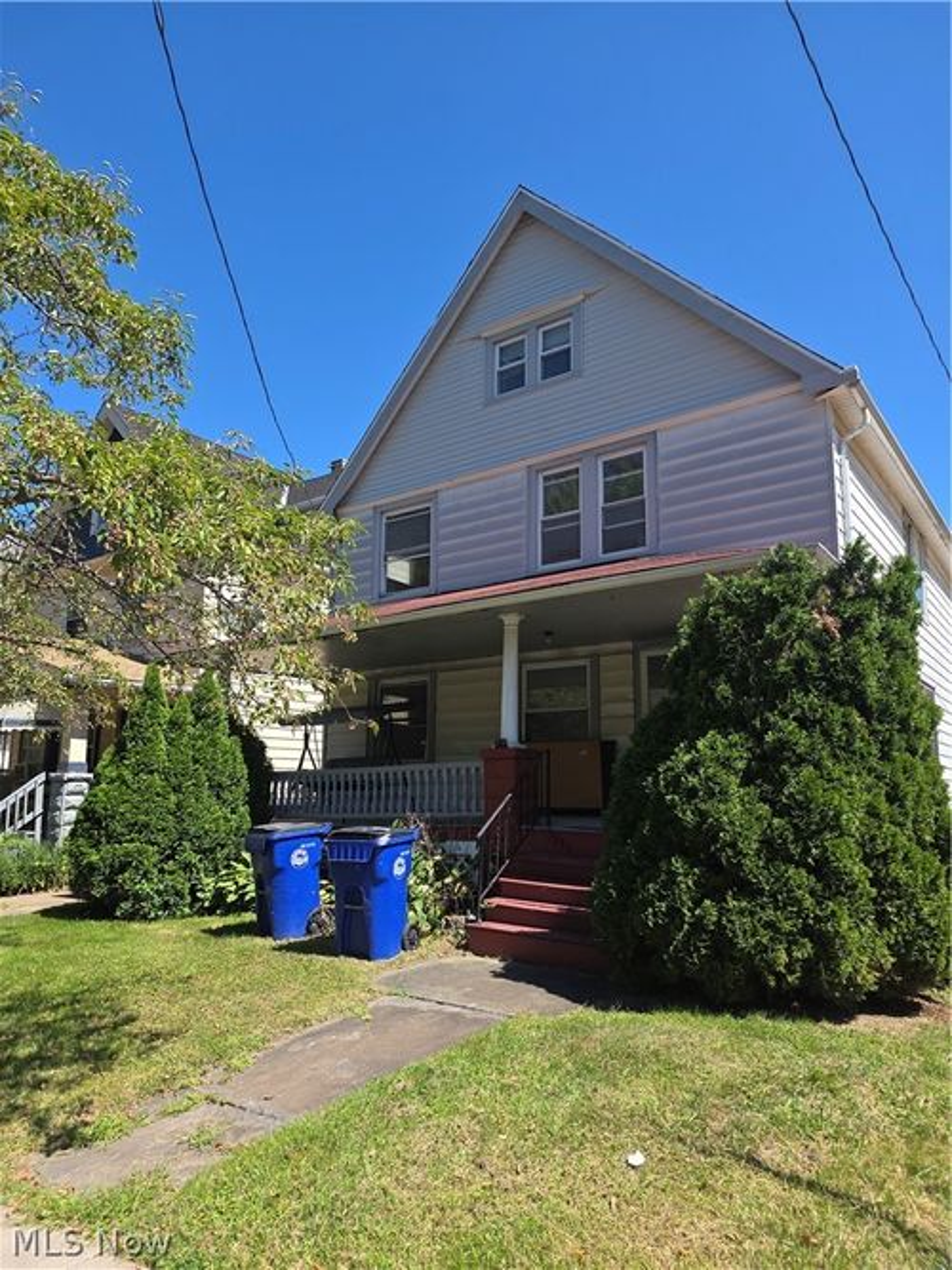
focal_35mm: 23
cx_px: 476
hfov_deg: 58.9
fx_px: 844
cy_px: 635
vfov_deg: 73.9
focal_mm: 6.25
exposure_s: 1/529
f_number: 1.7
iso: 12
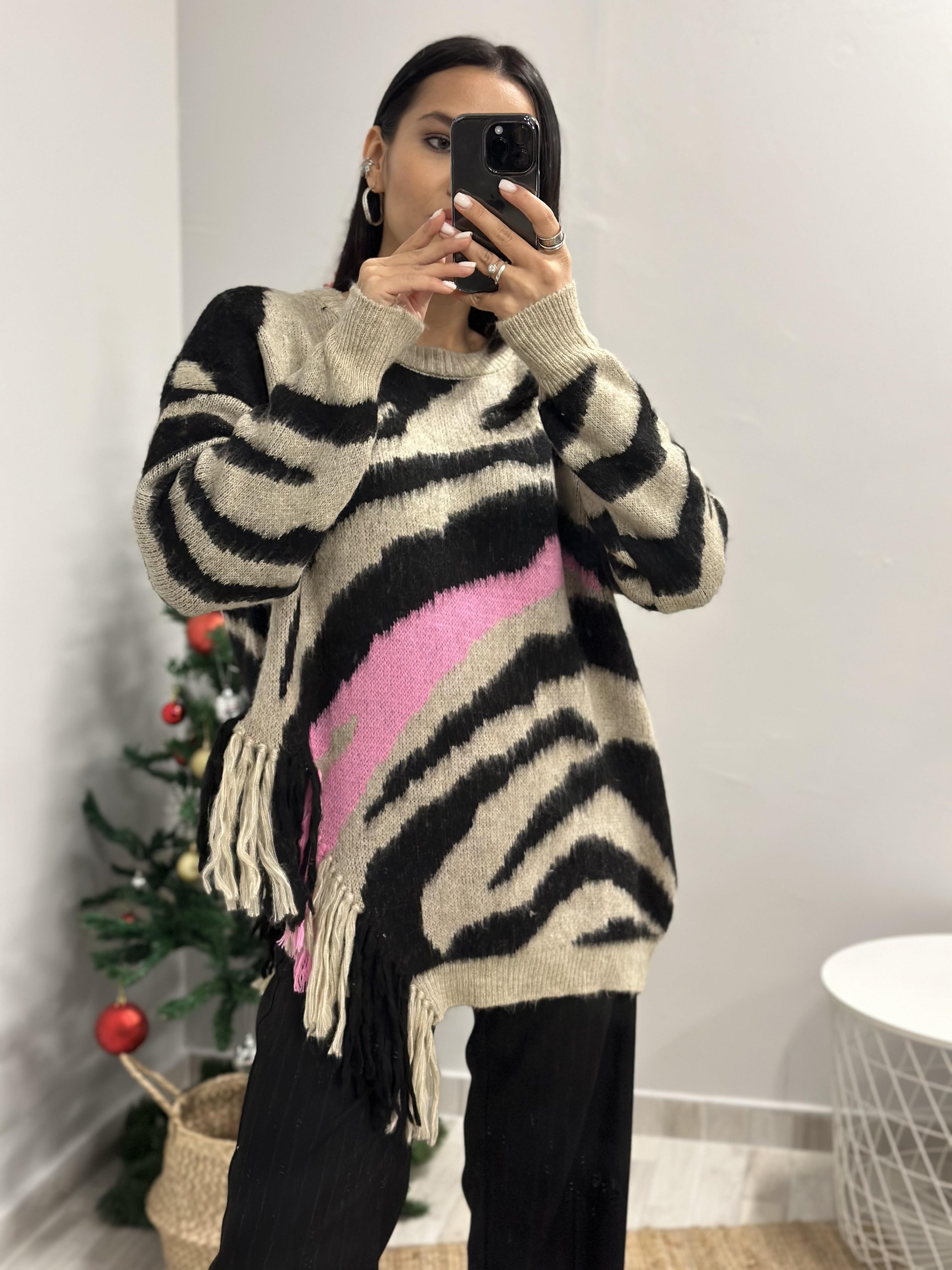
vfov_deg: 39.7
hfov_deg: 30.3
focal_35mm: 48
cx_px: 476
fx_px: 1760
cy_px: 635
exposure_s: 1/50
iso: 200
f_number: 1.78
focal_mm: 6.86
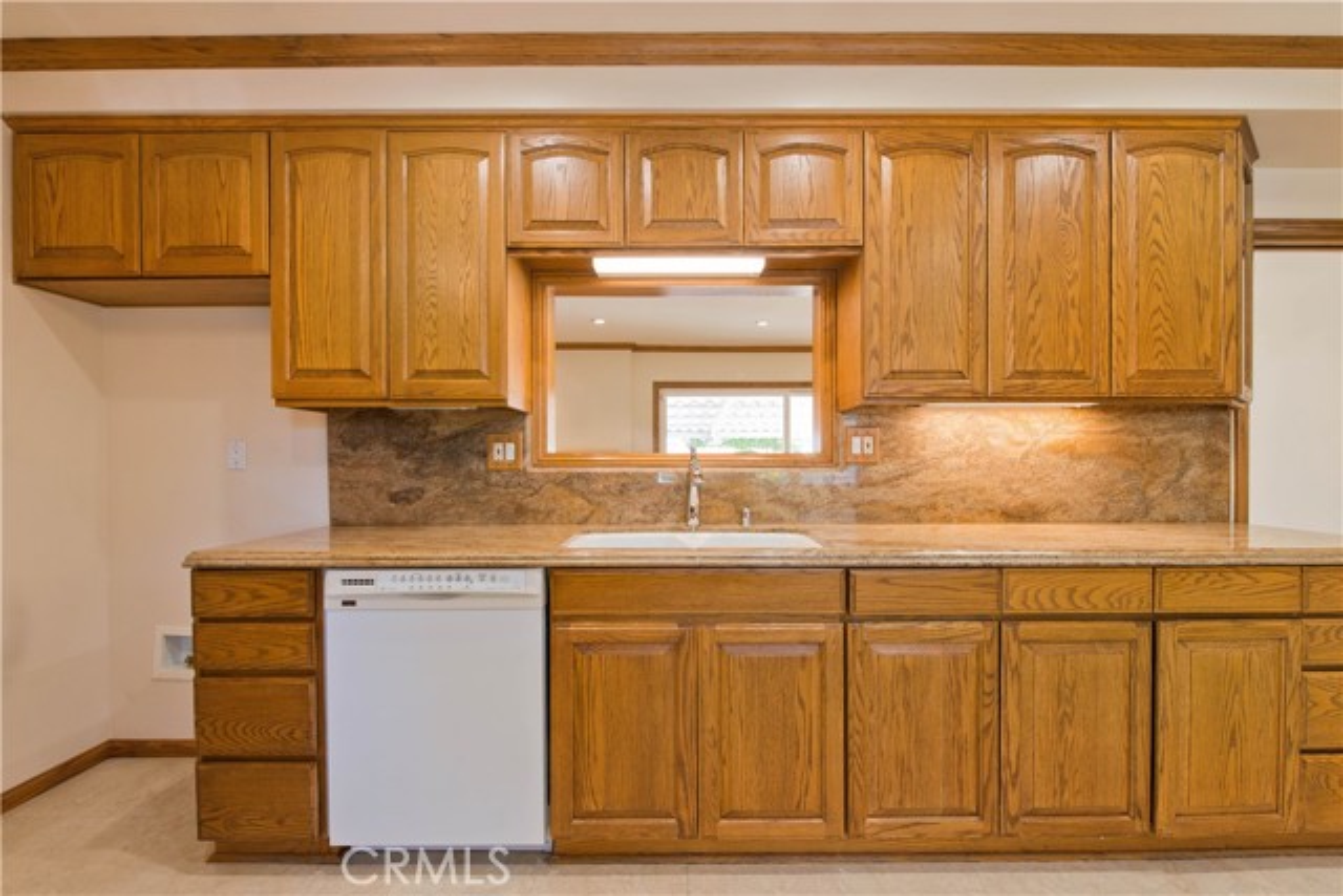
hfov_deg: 104.2
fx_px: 522
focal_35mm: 14
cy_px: 448
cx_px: 672
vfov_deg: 81.2
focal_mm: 14
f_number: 5.6
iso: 400
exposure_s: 1/20
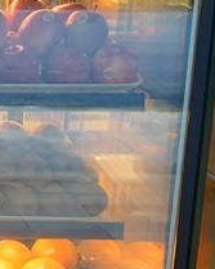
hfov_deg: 12.9
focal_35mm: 104
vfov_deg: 18.4
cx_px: -215
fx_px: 828
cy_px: 79
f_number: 5.6
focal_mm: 29
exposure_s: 1/60
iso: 400
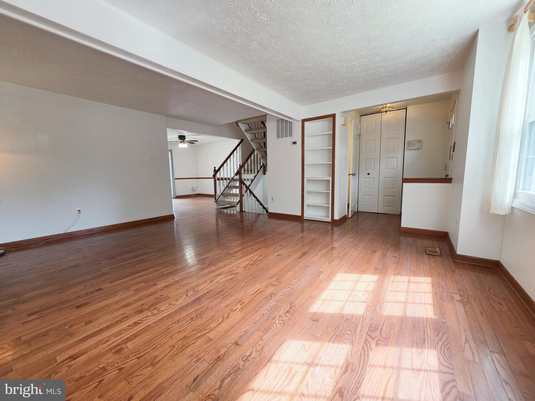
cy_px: 200
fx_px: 201
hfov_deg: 106.2
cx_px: 268
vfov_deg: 89.9
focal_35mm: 13
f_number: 1.9
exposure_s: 1/120
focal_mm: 2.2
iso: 100
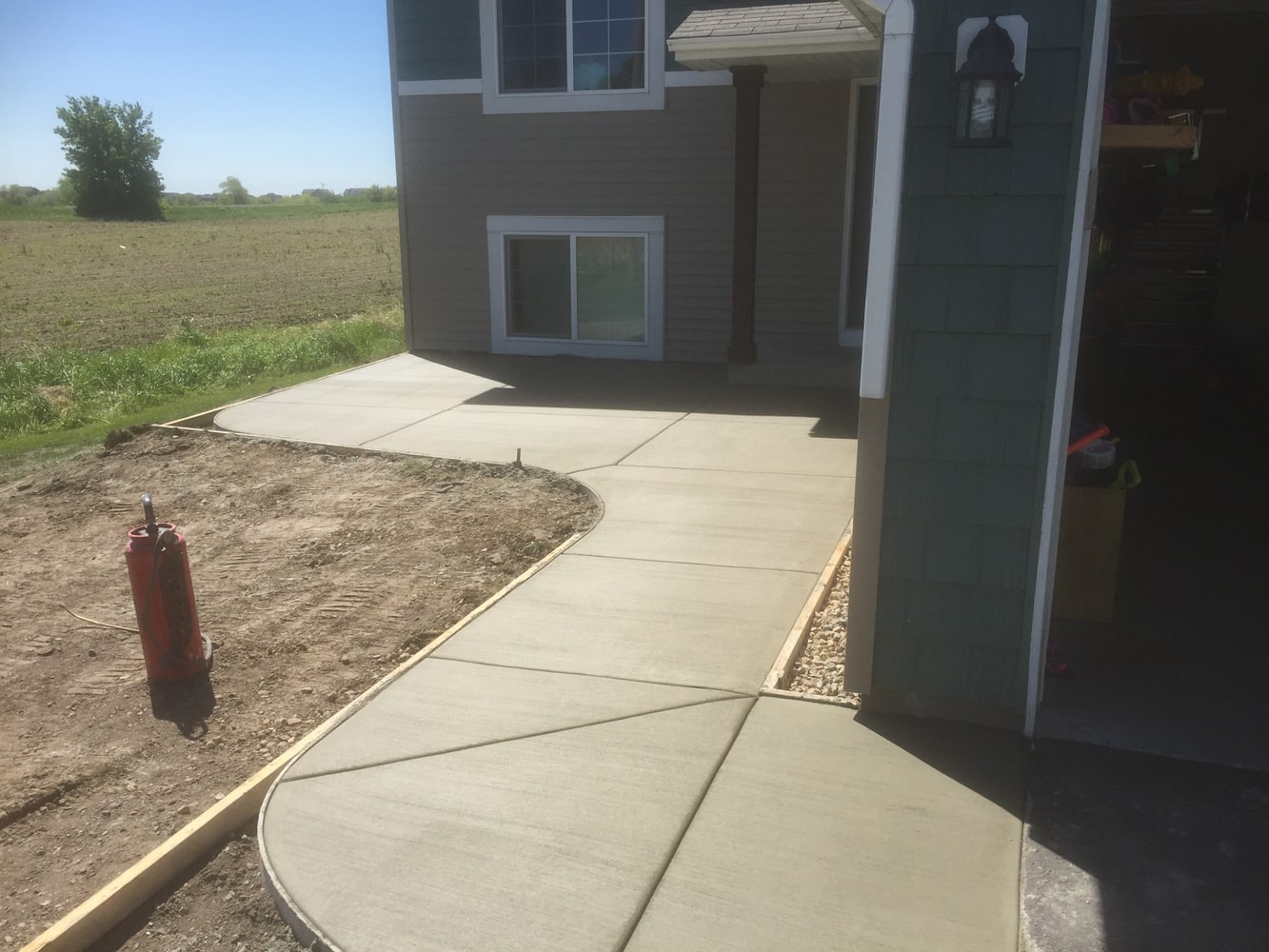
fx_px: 1063
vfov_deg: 48.2
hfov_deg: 61.7
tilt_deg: -13.5
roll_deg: +0.4
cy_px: 476
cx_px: 634
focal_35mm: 29
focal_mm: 4.15
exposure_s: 1/1883
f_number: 2.2
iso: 32
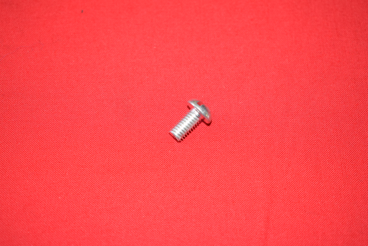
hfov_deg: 29.8
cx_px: 184
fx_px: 691
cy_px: 123
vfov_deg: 20.2
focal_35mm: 68
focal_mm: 45
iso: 800
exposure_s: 1/160
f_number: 5.6
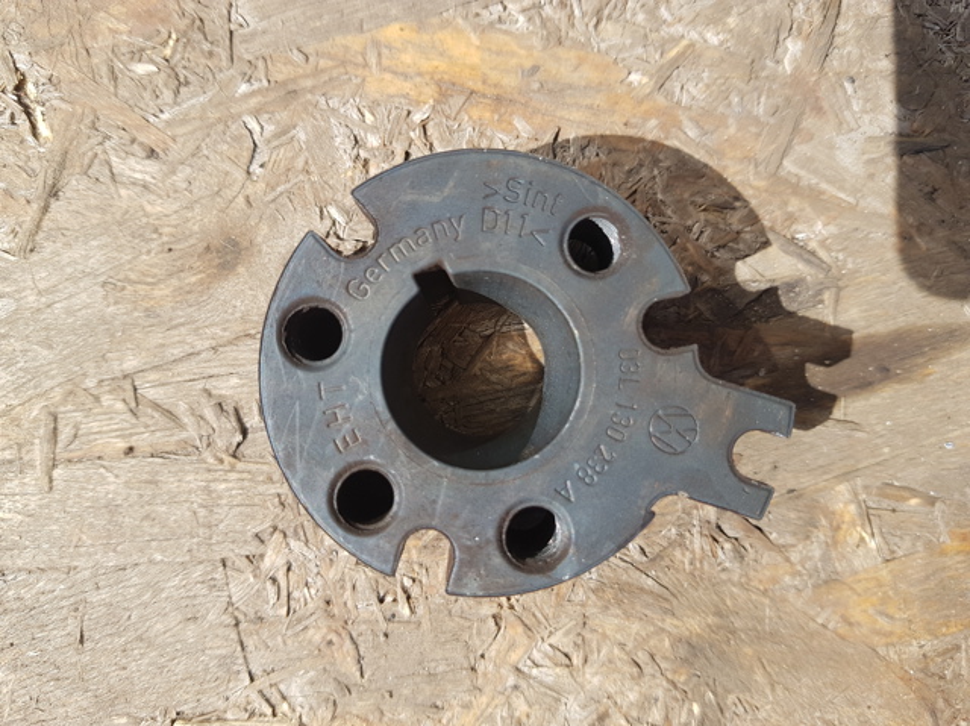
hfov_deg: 67.3
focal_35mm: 26
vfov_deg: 53.0
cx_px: 485
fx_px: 728
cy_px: 363
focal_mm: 4.2
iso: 40
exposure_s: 1/1076
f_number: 1.7
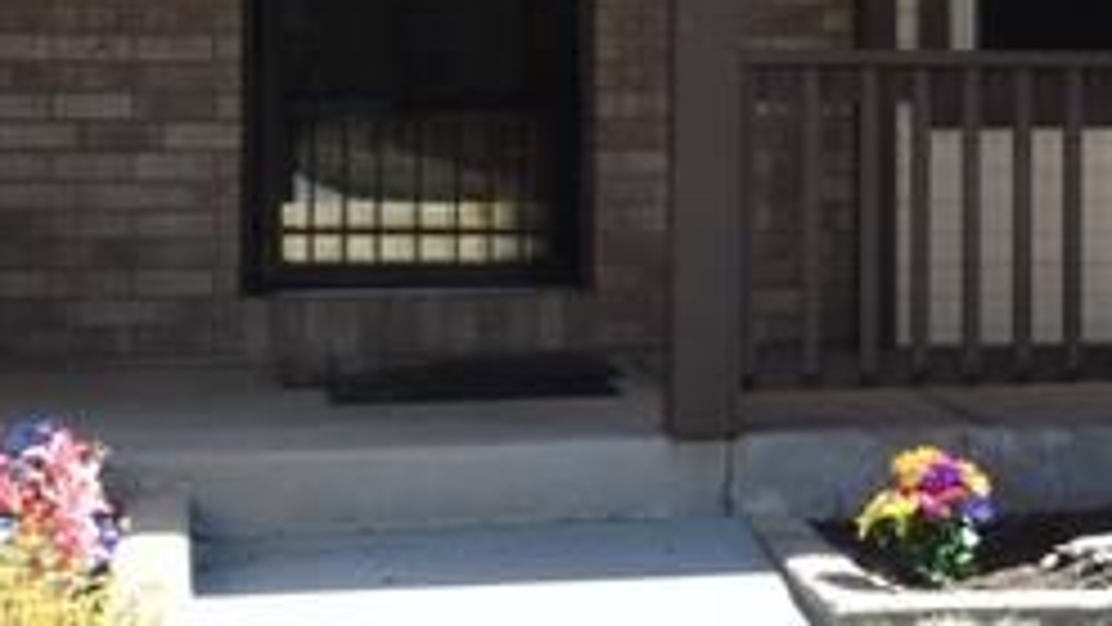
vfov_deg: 12.5
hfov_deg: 21.8
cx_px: 968
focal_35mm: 96
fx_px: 2831
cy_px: 11
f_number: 3.8
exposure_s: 1/100
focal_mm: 6.1
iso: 80
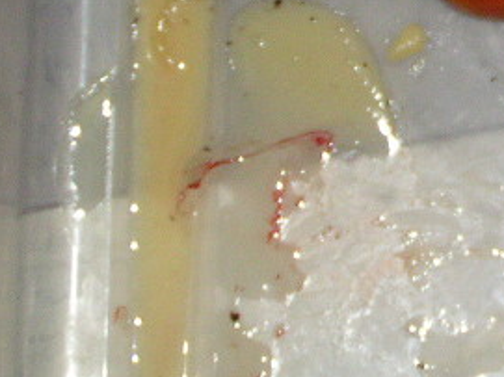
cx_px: 677
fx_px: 3522
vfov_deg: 6.1
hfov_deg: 8.1
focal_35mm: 242
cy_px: -89
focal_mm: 12.6
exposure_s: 1/100
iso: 200
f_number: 3.2
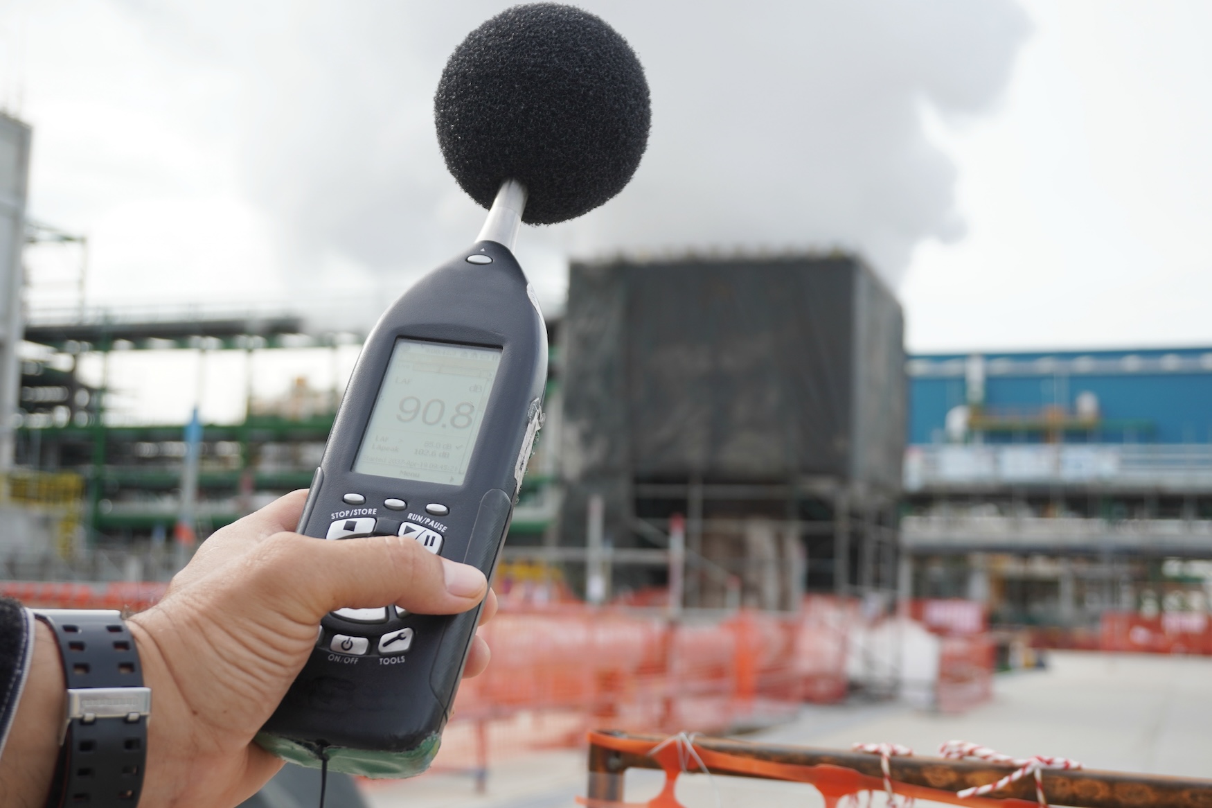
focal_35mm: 46
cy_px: 404
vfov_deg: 28.9
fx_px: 1565
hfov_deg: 42.3
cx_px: 606
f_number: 5.6
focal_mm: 31
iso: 100
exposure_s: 1/250
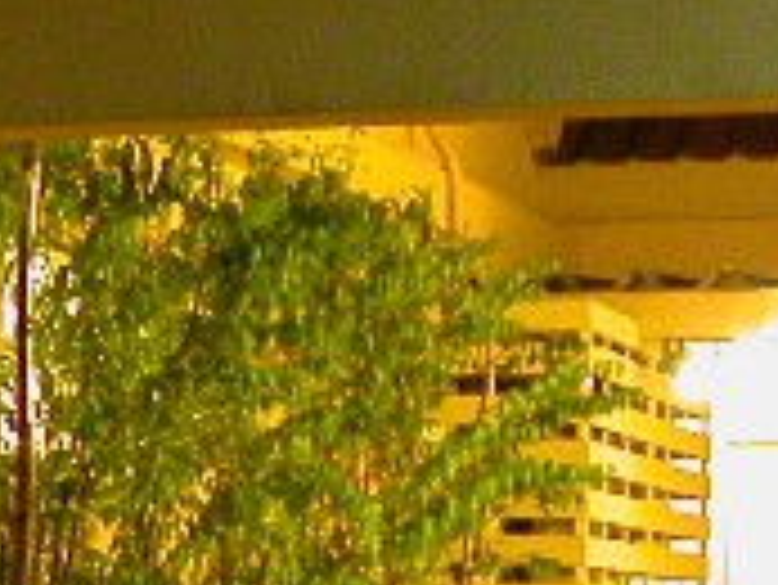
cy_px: 711
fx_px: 3081
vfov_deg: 10.6
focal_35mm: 137
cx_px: -468
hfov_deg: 13.4
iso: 400
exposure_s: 1
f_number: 2.7
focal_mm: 5.6
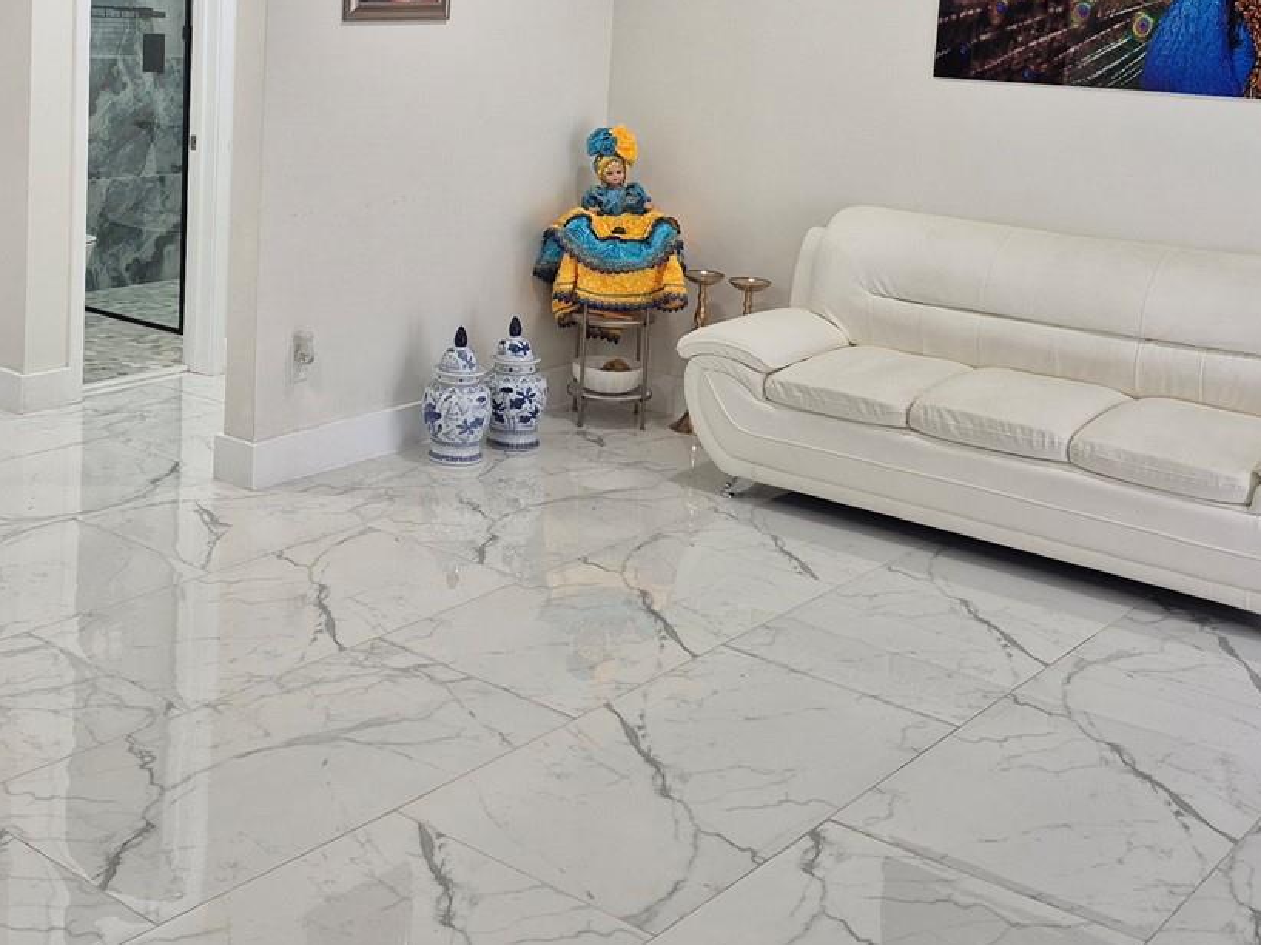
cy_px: 202
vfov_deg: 31.4
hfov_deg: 41.3
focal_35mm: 45
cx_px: 381
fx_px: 1639
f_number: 1.8
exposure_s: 1/120
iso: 125
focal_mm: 5.4
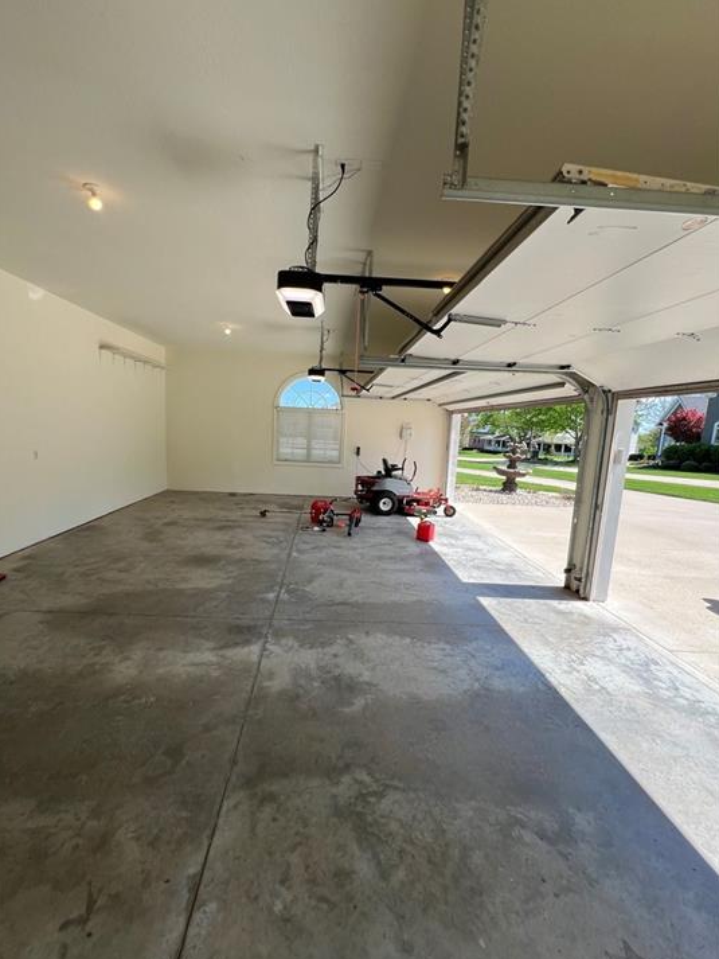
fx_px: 388
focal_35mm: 14
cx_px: 339
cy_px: 494
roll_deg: -3.1
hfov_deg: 85.6
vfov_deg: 102.0
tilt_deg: -7.2
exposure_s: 1/435
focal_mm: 1.57
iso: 32
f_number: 1.8
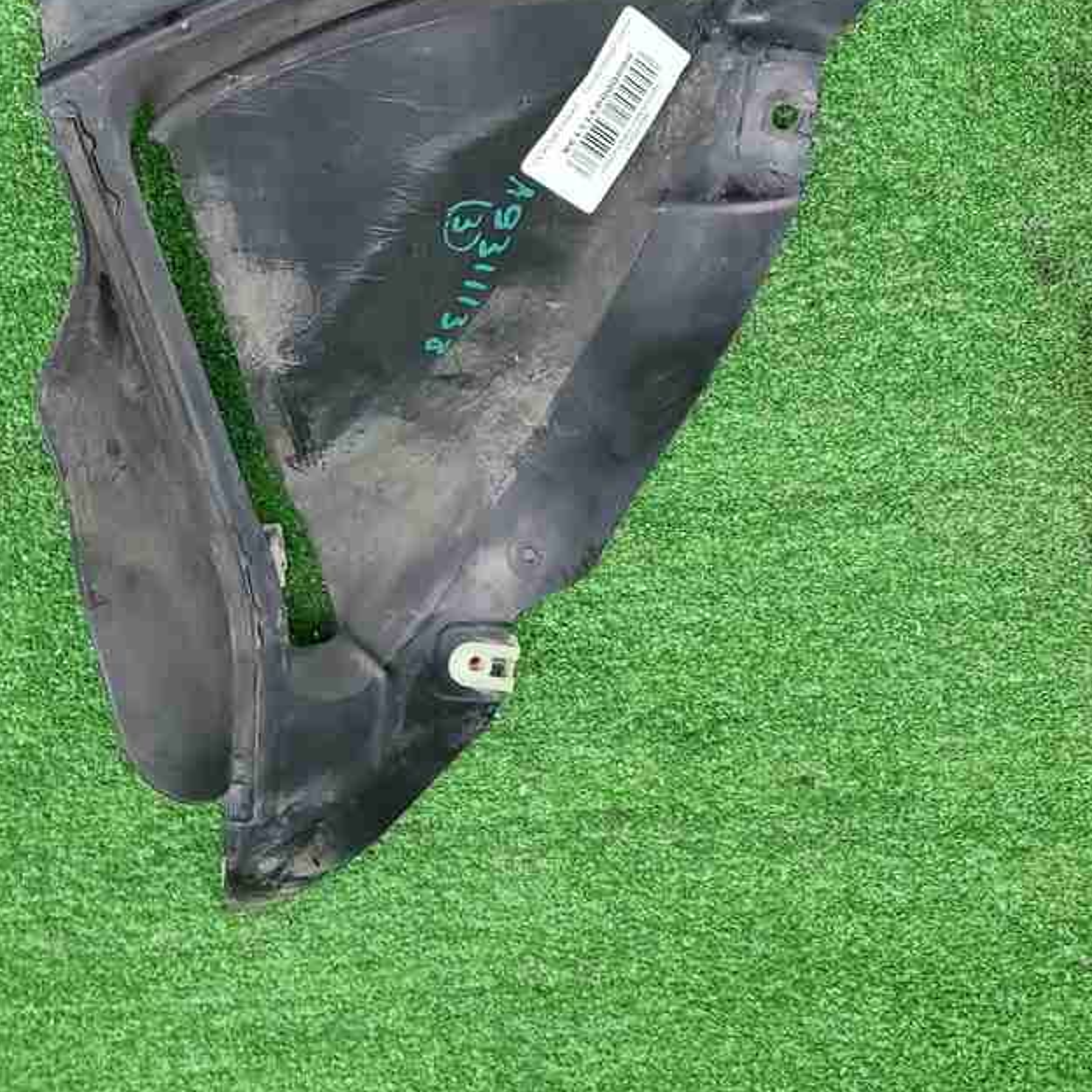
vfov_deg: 31.4
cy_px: 222
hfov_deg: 32.0
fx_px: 1892
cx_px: 378
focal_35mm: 53
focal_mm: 5.4
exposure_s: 1/50
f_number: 1.8
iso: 284
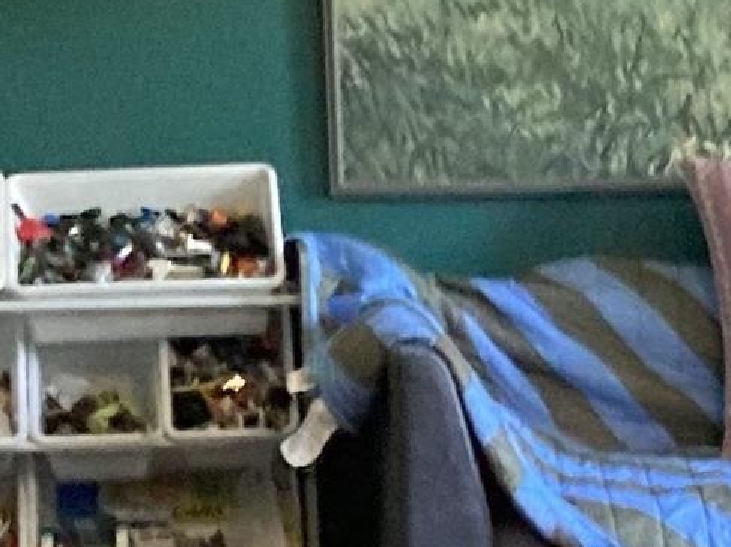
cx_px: 794
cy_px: 606
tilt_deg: -10.4
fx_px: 3736
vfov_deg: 8.3
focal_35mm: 177
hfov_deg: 11.0
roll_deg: +0.5
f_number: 1.8
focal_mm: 3.99
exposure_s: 1/30
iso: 400
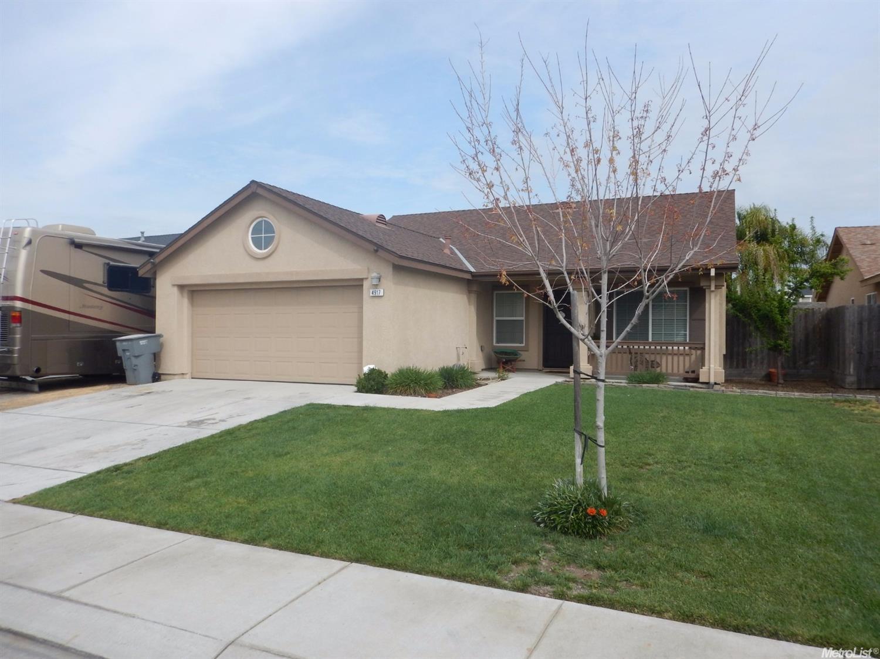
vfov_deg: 56.8
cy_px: 330
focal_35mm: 24
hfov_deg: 71.6
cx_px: 440
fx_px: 610
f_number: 4.1
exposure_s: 1/800
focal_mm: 4.3
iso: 125
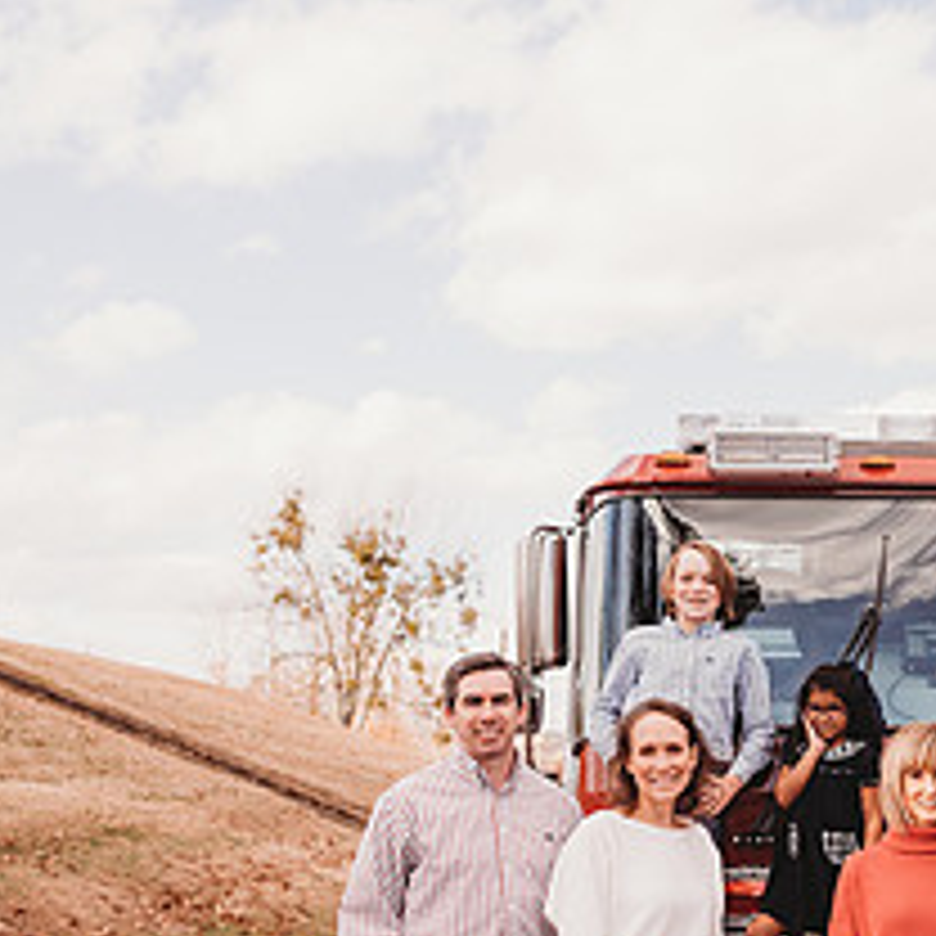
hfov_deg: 28.0
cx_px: 963
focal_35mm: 57
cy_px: 758
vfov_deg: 29.3
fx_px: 1744
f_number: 2.8
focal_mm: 24
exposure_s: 1/640
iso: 100
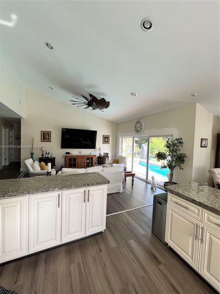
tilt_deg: -1.7
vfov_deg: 106.2
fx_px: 110
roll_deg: -2.1
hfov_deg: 89.9
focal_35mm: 13
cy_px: 147
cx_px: 110
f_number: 1.8
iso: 125
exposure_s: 1/122
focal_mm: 1.57
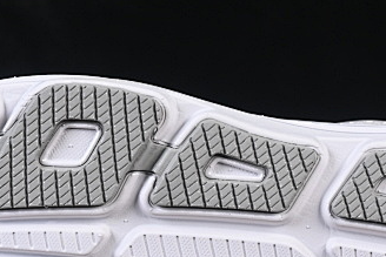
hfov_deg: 8.3
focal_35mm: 247
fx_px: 2649
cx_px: 232
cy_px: 187
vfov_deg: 5.6
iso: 160
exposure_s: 1/80
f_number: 8
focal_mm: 50
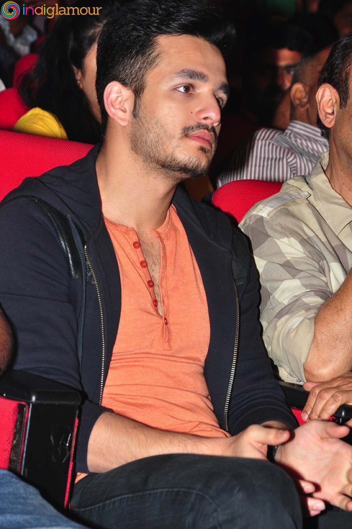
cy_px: 264
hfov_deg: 8.7
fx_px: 2315
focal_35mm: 158
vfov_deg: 13.1
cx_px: 176
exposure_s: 1/125
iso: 400
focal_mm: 105
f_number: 9
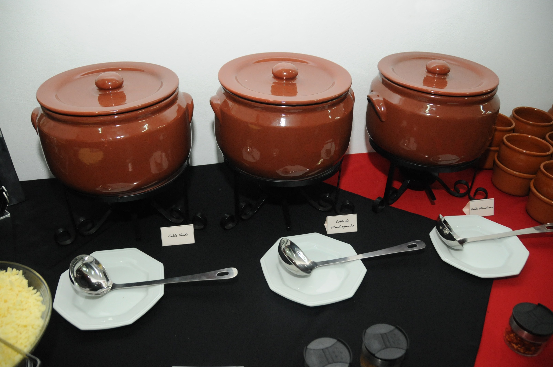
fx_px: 414
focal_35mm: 27
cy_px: 184
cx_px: 276
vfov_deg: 47.8
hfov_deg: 67.4
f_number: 3.5
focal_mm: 18
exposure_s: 1/160
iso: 1250
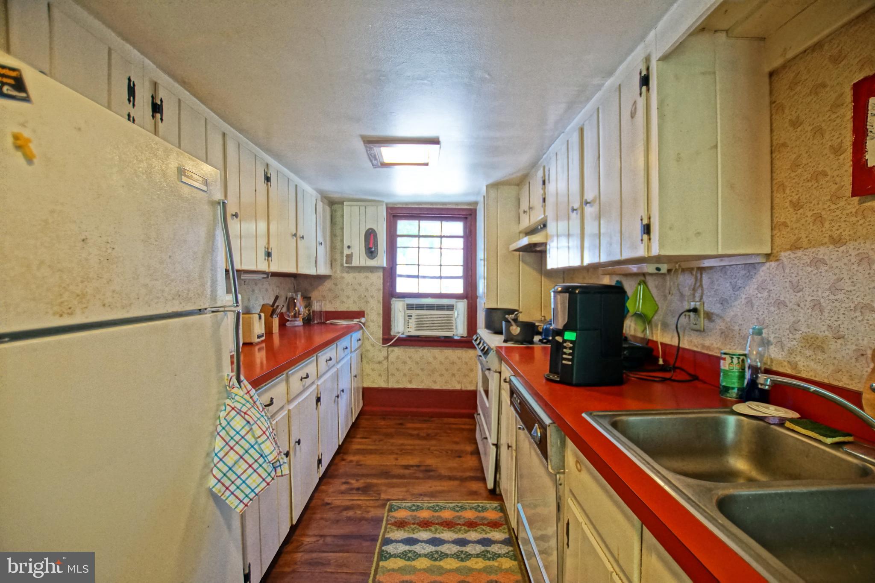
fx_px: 365
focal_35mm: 15
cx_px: 438
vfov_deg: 77.3
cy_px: 292
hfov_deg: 100.4
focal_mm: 10
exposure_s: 1/60
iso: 1000
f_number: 3.5
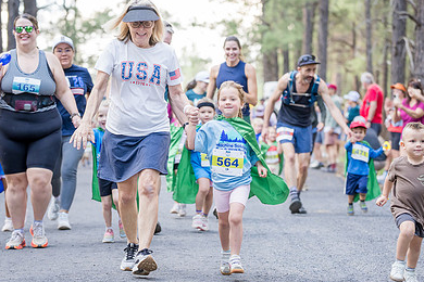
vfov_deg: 9.7
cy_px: 135
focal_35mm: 141
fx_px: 1661
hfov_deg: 14.6
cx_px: 219
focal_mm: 94.9
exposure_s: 1/640
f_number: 2.8
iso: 1250
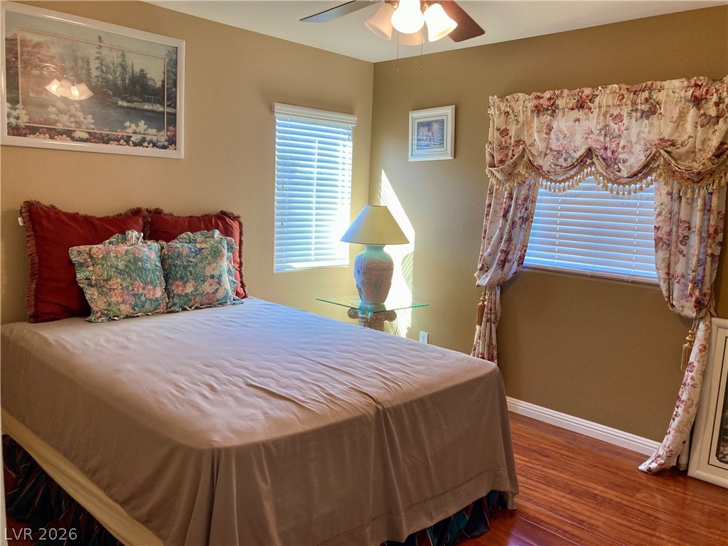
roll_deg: -2.3
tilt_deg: -6.8
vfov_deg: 49.7
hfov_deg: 63.4
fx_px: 589
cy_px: 273
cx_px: 364
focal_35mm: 28
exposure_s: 1/60
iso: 64
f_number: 1.8
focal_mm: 3.99
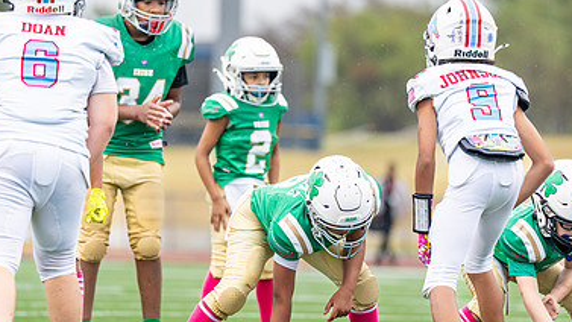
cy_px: 188
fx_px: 6415
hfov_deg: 5.1
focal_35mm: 423
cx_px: 285
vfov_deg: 2.9
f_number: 2.8
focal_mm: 200
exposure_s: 1/1000
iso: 400
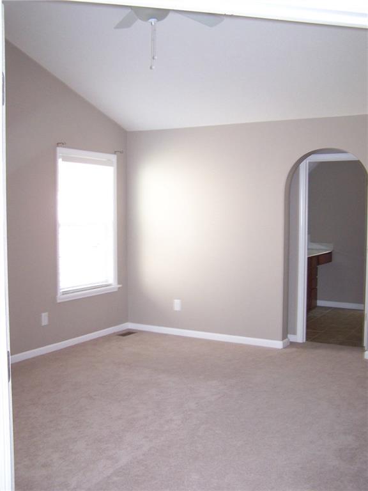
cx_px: 184
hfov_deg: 37.7
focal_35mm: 38
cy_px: 246
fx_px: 539
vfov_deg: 49.0
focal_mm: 6.3
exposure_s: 1/30
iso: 140
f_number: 2.8
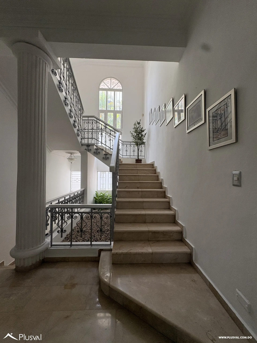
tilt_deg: +2.1
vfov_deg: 102.1
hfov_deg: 85.7
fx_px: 139
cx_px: 128
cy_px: 172
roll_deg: -0.6
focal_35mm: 14
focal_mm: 2.22
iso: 100
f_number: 2.2
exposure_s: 1/99
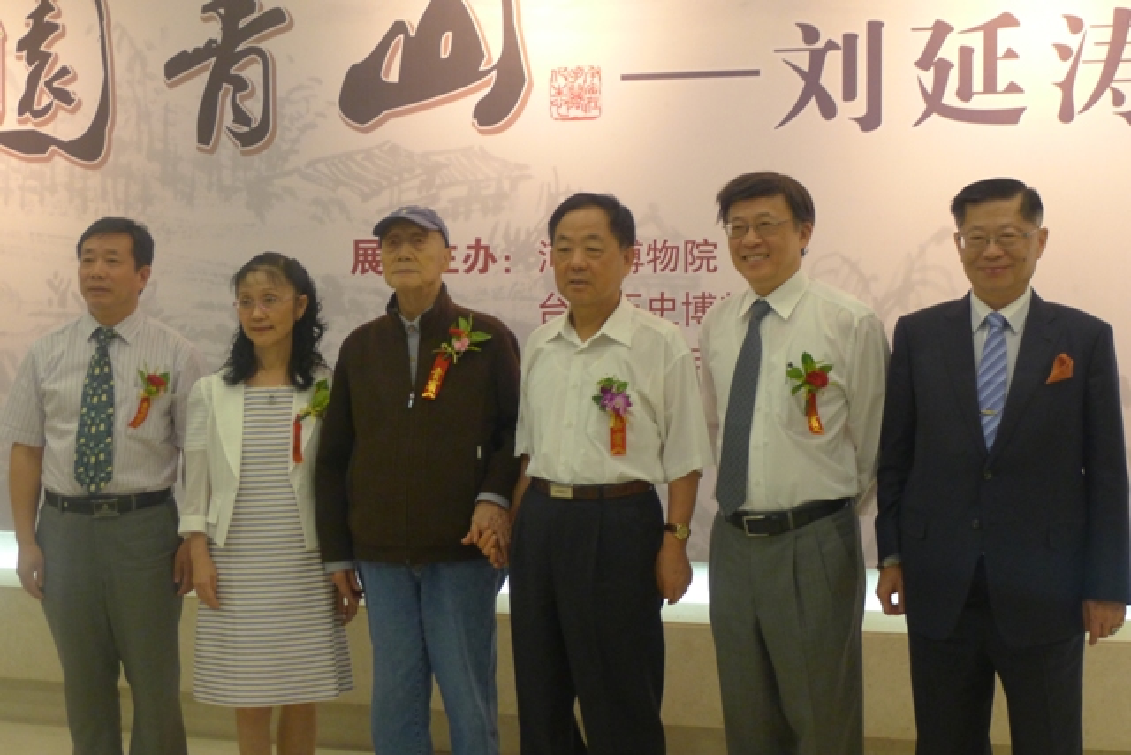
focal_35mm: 50
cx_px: 566
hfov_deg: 39.6
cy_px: 378
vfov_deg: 27.0
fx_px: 1571
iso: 400
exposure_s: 1/50
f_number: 2.7
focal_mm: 10.7
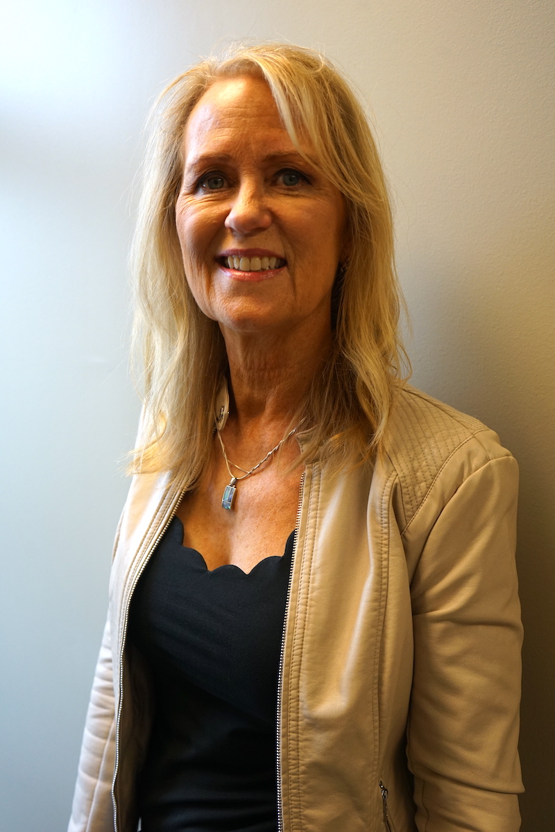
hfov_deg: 40.0
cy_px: 416
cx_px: 278
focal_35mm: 33
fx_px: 763
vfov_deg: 57.2
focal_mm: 33
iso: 800
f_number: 4
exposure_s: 1/160
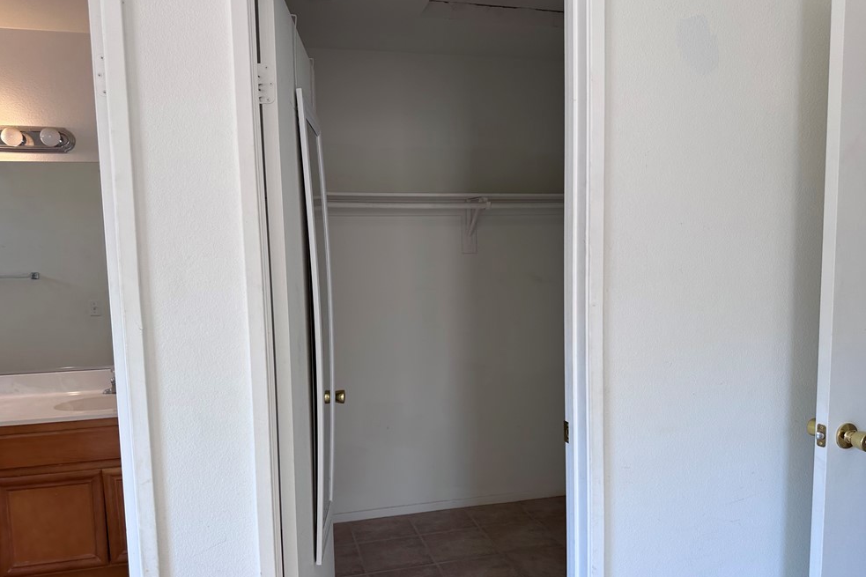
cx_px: 422
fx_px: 625
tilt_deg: -7.1
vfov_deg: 49.4
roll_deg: -1.5
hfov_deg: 69.4
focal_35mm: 26
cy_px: 329
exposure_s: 1/120
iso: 80
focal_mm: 6.86
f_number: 1.78
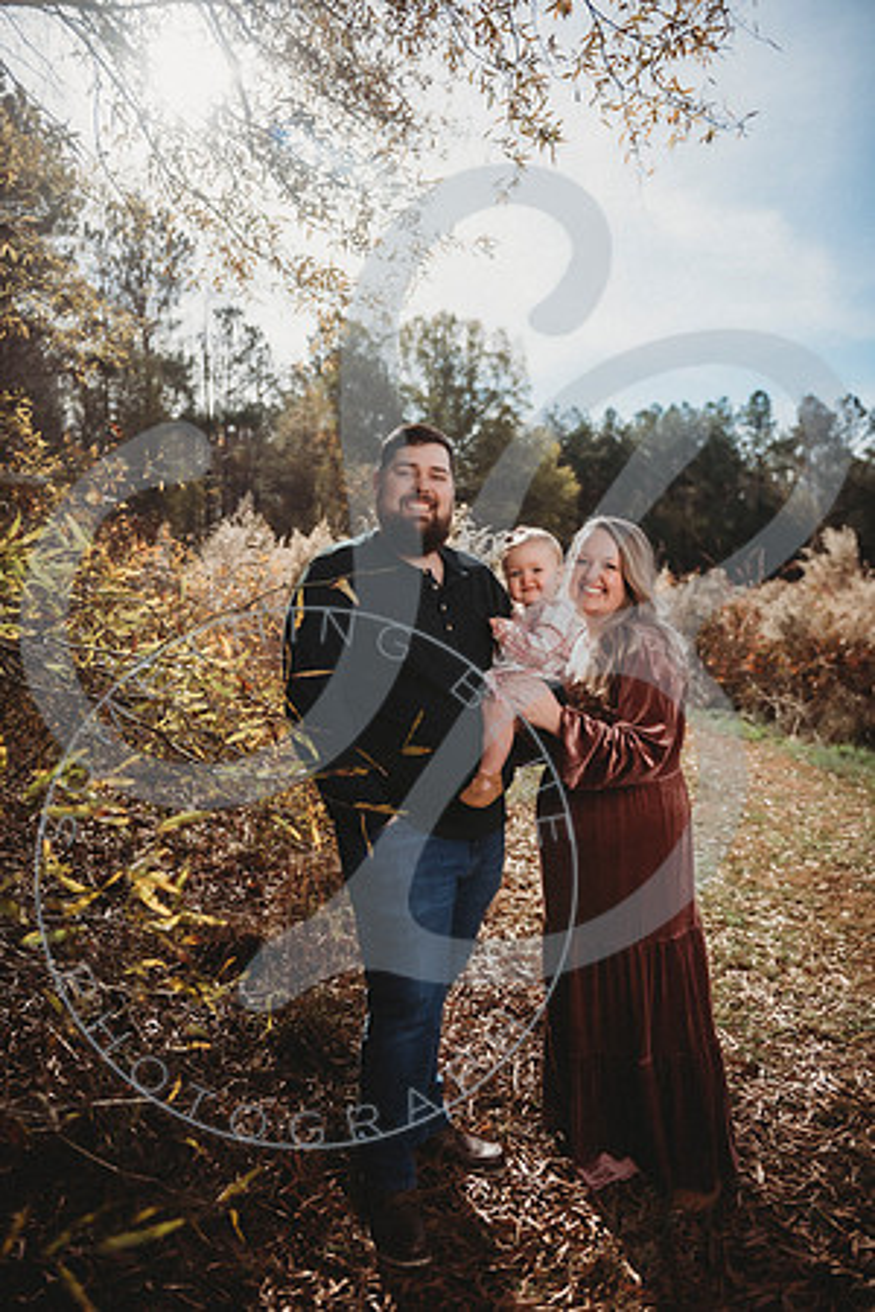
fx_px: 1021
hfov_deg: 46.4
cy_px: 656
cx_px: 438
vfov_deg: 65.5
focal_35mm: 28
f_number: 2.8
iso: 100
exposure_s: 1/2000
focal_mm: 28
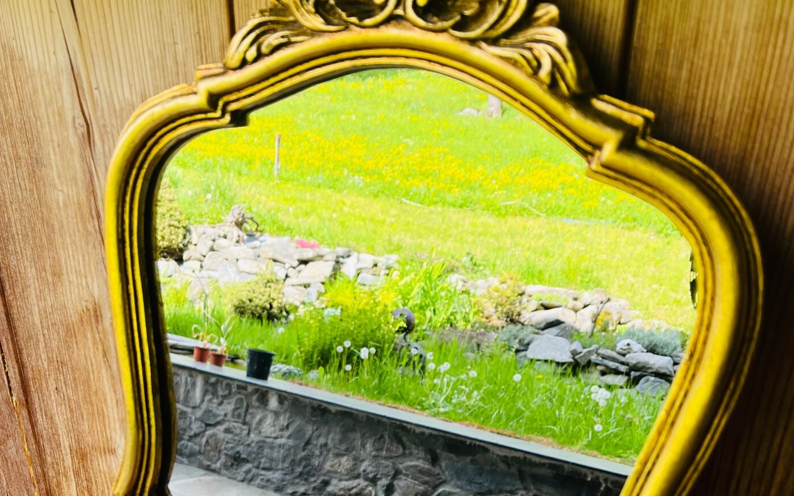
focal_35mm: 40
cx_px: 394
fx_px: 866
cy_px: 436
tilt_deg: -30.3
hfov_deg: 49.3
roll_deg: -0.9
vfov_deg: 30.7
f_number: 1.6
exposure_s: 1/532
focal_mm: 5.1
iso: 50
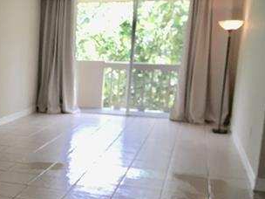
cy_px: 139
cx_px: 1
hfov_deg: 29.6
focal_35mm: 61
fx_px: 467
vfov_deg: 23.9
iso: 25
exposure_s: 1/30
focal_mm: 4.15
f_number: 2.2
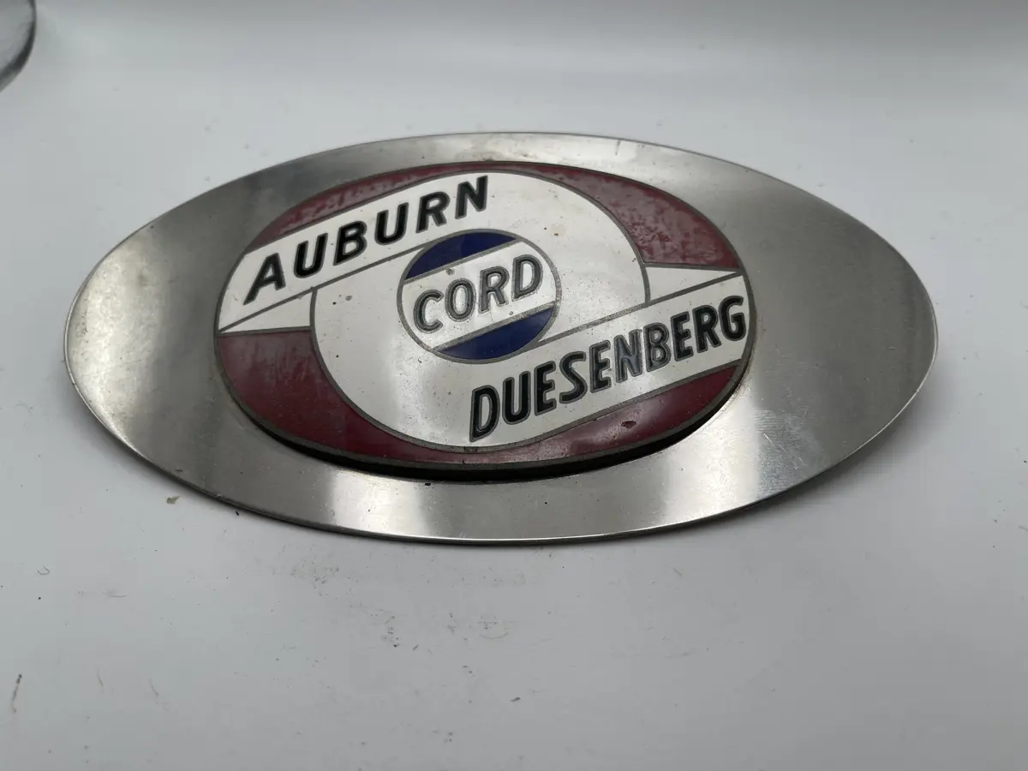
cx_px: 514
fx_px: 742
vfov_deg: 54.9
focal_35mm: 25
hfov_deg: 69.4
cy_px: 386
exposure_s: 1/740
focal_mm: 5.1
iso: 32
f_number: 1.6
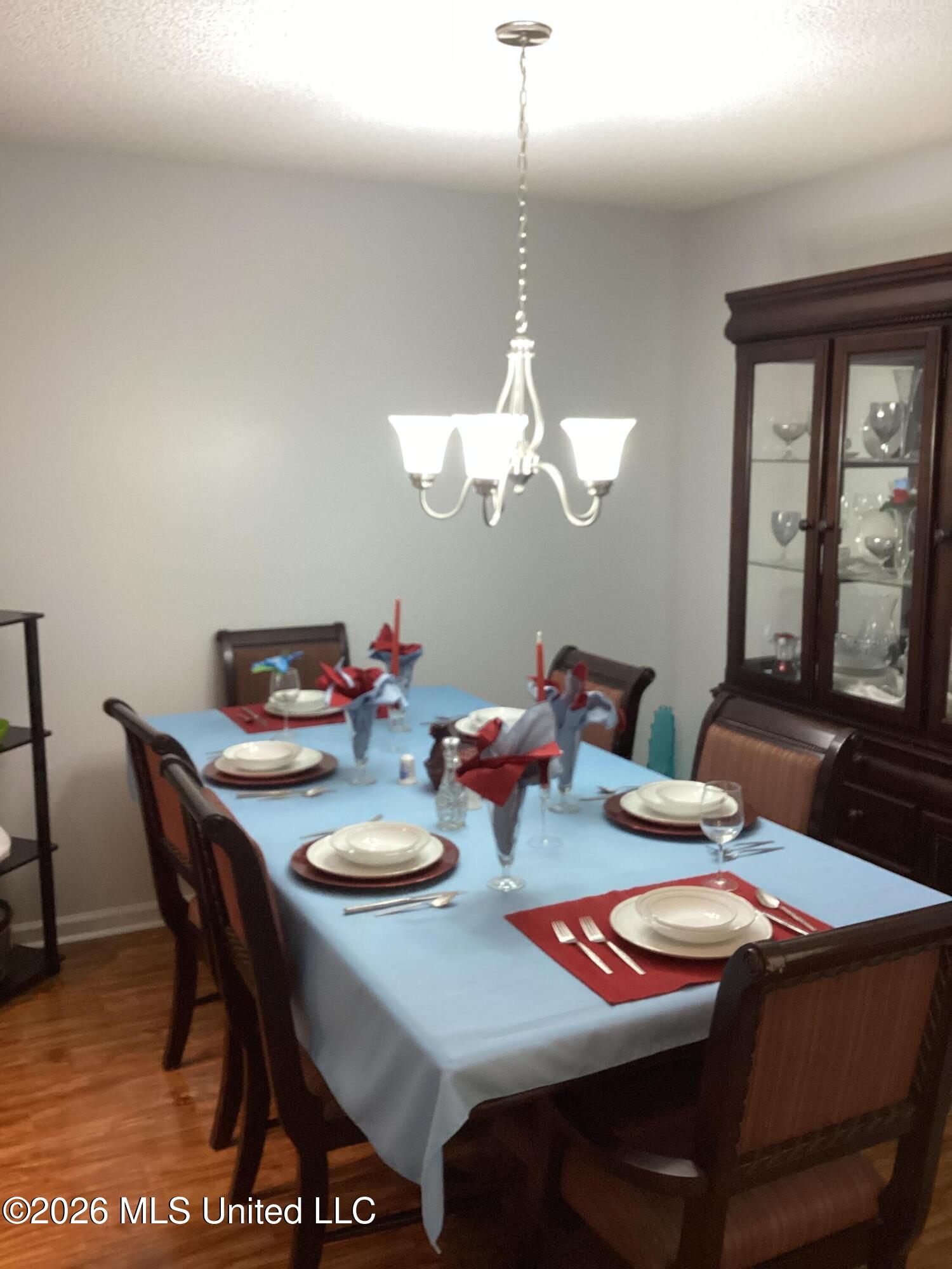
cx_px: 476
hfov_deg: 45.4
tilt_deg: -8.7
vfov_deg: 58.4
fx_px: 1137
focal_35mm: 31
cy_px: 634
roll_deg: -0.4
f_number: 2.4
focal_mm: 3.3
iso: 200
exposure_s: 1/60
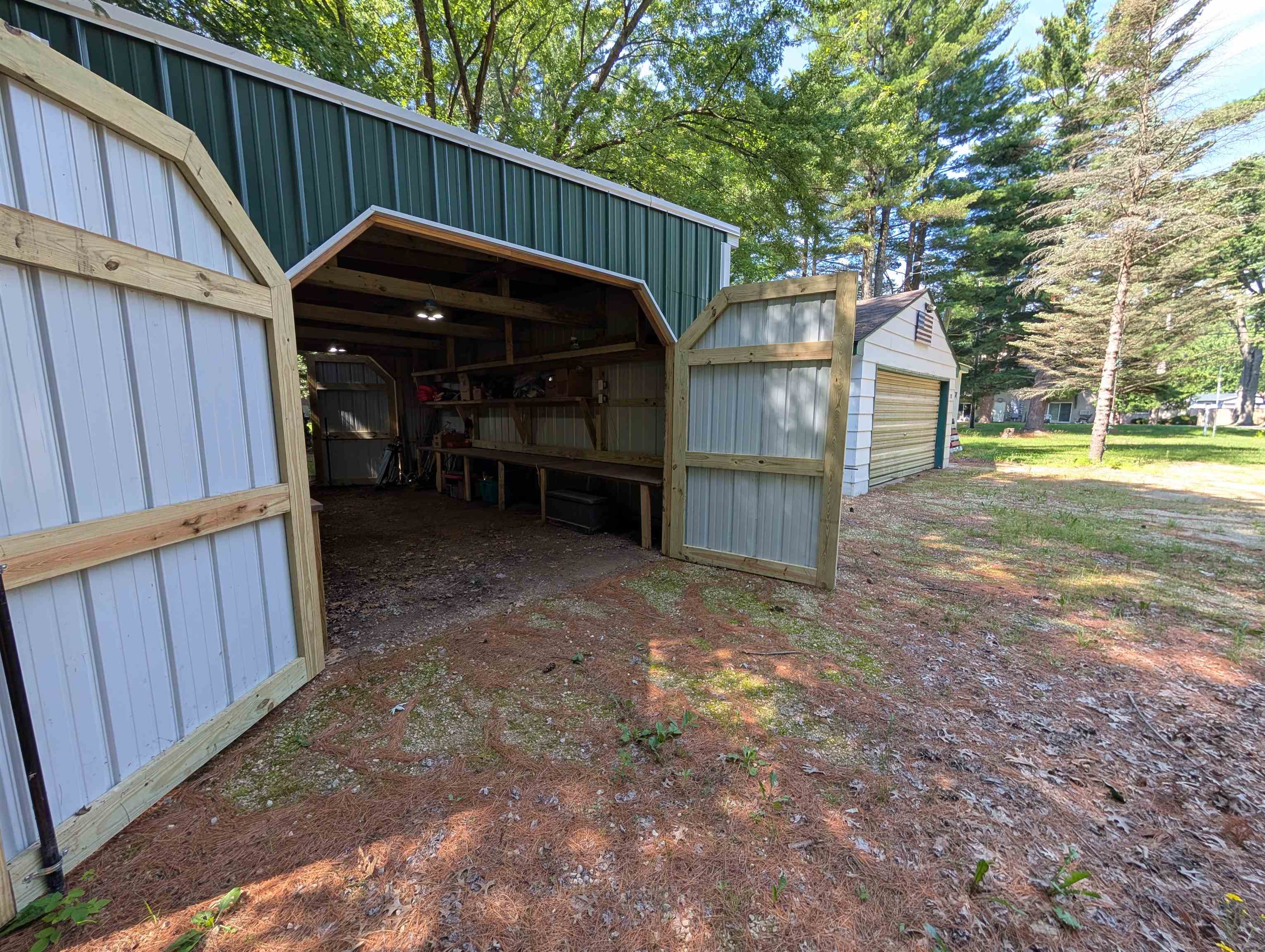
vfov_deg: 94.6
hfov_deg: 110.5
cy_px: 476
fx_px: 439
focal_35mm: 12
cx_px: 632
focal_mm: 2.02
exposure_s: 1/273
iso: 40
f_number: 1.7
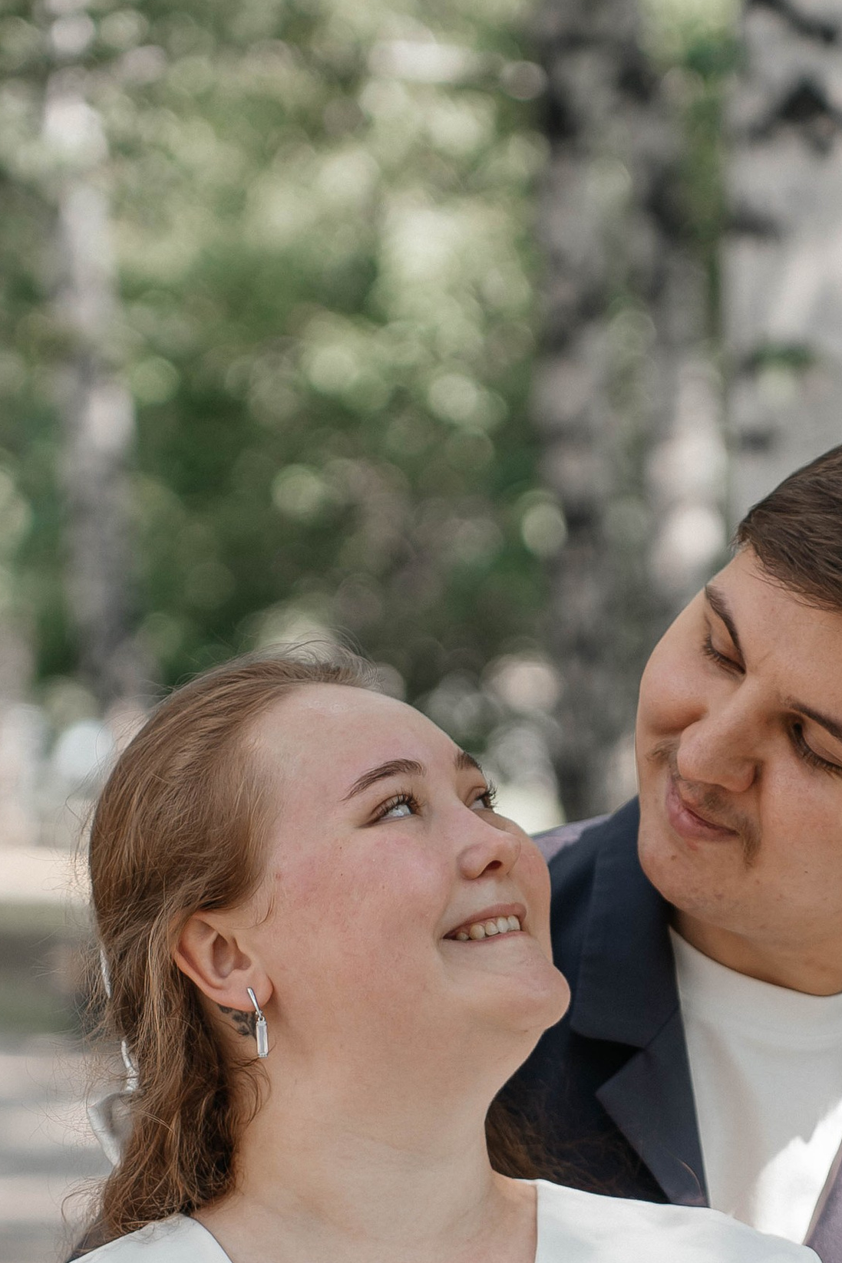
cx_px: 469
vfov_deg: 11.6
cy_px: 1209
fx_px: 6140
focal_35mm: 175
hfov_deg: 7.8
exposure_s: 1/160
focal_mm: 75
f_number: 2.8
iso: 50
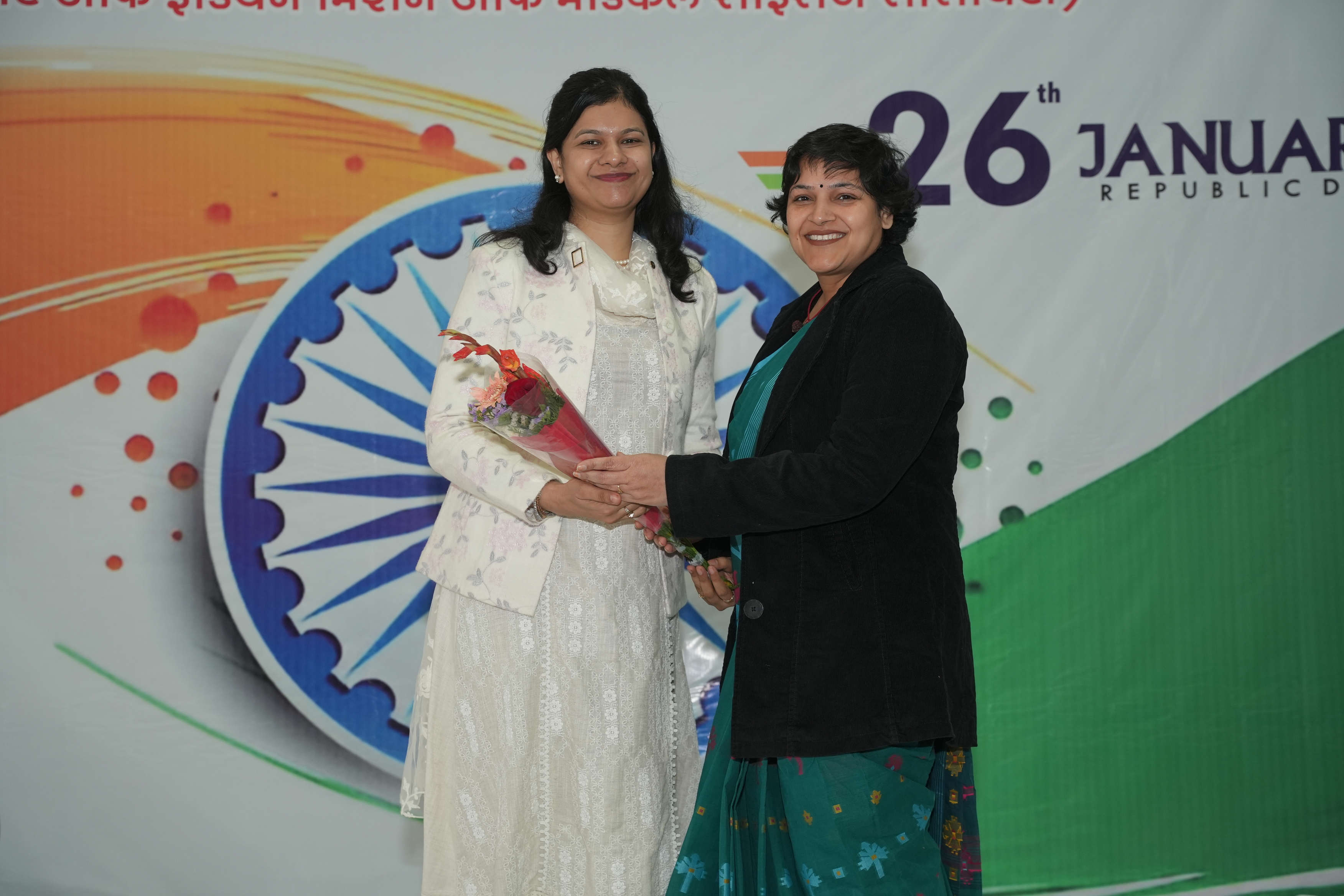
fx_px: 1792
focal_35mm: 48
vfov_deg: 28.1
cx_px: 672
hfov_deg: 41.1
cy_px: 448
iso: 1250
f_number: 4.5
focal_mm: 48
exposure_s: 1/200
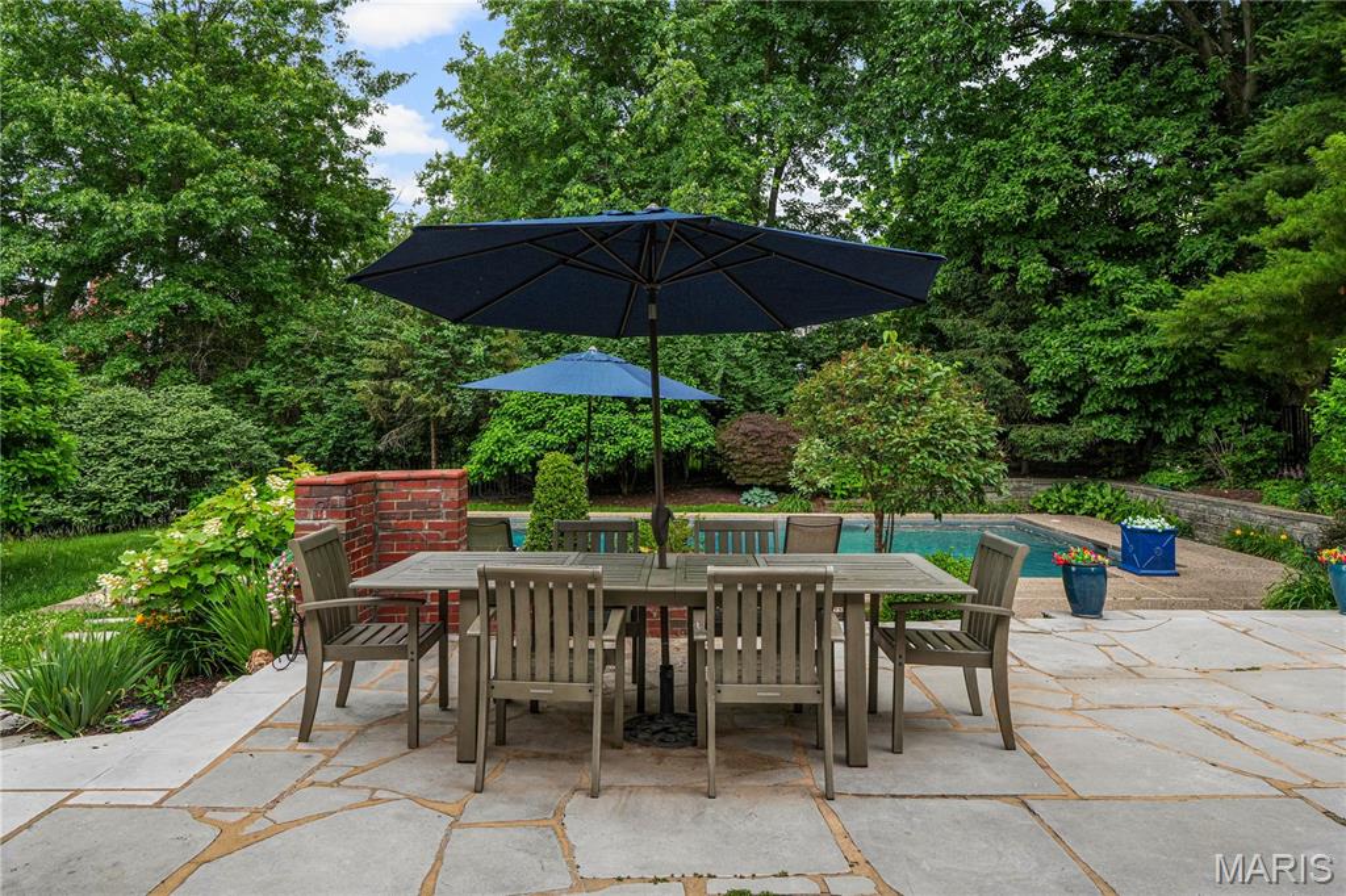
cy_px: 448
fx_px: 897
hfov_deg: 73.8
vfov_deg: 53.1
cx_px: 673
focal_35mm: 24
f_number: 8
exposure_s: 1/160
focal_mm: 16
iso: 400
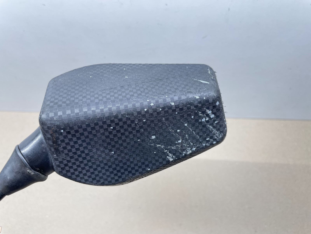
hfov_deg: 67.3
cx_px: 156
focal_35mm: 26
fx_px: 234
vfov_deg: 53.1
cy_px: 117
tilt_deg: -60.7
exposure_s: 1/100
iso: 100
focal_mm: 4.2
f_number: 1.6
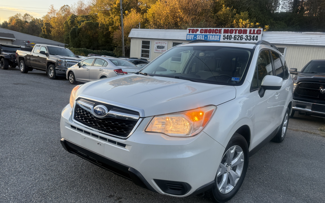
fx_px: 230
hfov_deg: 70.4
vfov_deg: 47.5
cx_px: 165
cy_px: 113
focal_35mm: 26
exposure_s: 1/491
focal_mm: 6.76
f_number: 1.78
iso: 100
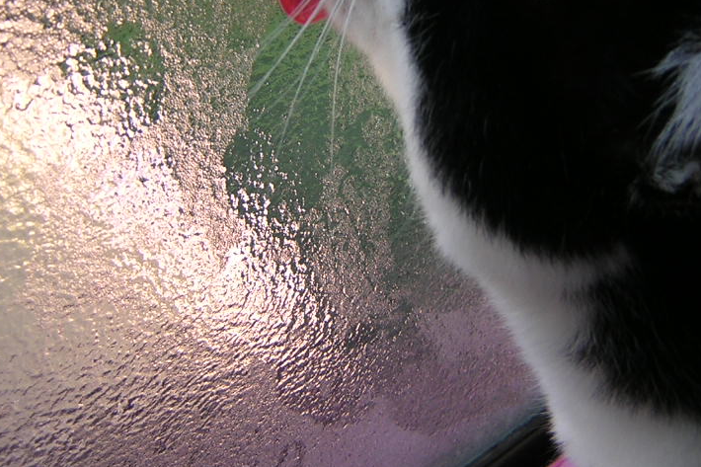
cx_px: 366
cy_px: 108
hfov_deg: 36.9
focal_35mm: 54
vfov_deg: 24.7
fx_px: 1051
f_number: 2.6
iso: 100
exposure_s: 1/186
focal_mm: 4.7
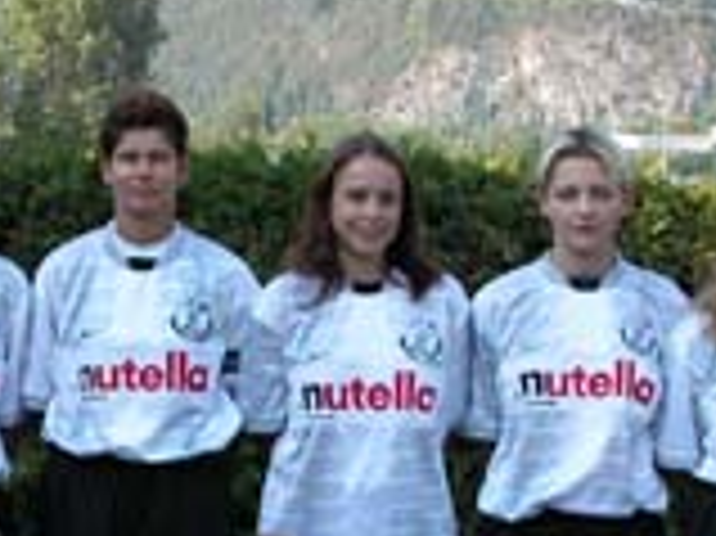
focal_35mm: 107
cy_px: 453
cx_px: 162
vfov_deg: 13.7
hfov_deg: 18.3
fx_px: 2212
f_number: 4.5
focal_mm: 8.9
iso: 100
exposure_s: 1/154
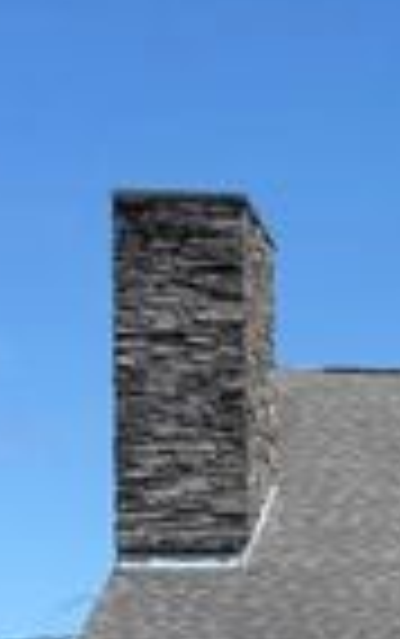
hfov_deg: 7.6
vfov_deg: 13.4
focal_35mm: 153
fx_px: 2663
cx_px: 1151
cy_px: 731
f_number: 1.78
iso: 80
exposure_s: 1/4673
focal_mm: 6.76
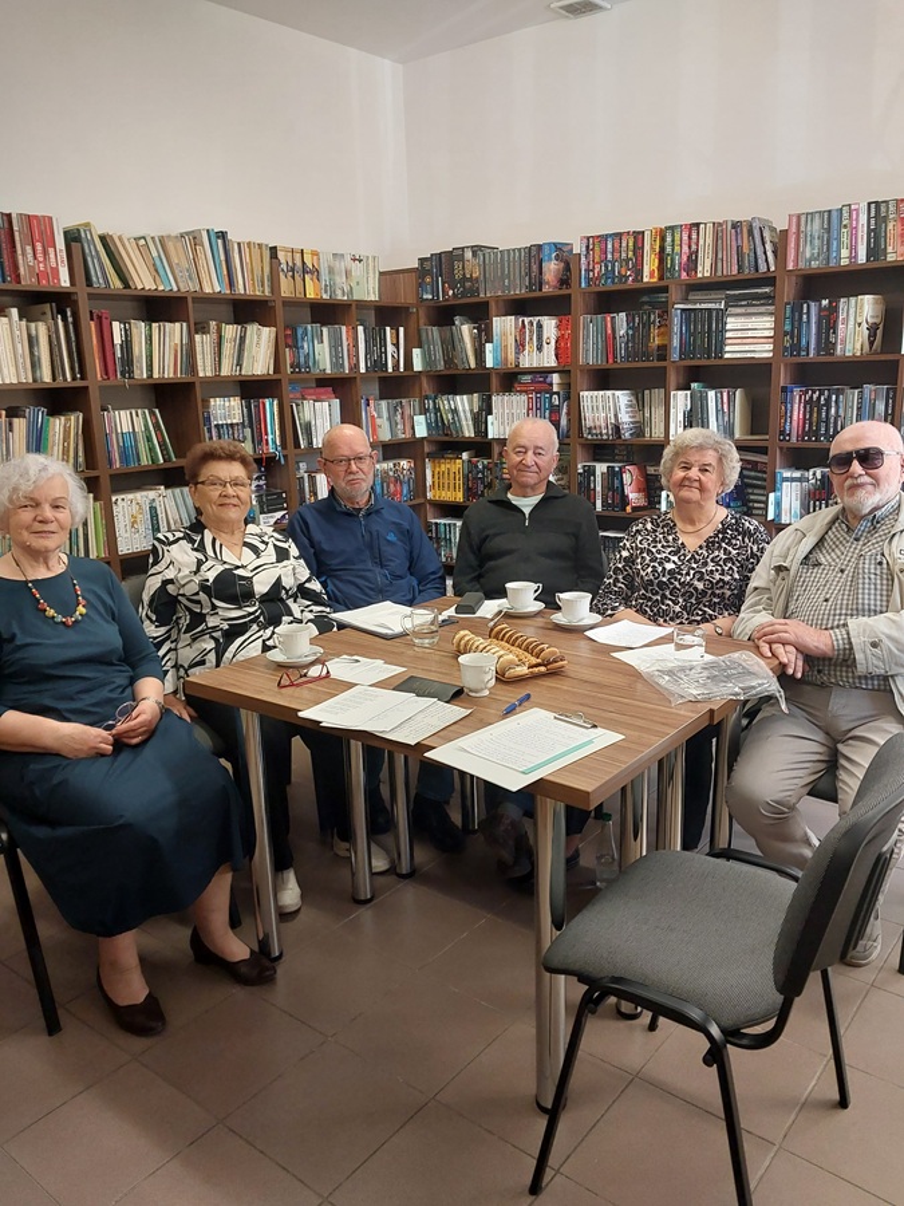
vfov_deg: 60.0
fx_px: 1045
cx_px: 452
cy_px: 603
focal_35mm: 30
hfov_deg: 46.8
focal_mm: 4.6
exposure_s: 1/50
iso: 250
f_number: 1.8
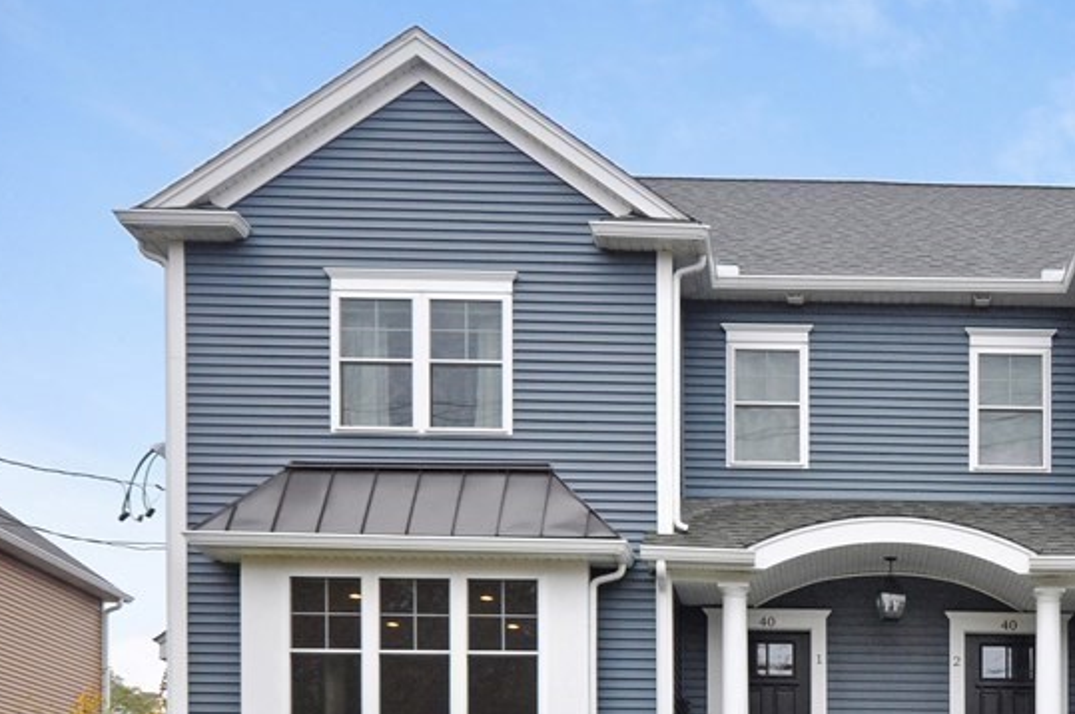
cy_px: 626
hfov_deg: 33.8
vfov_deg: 23.2
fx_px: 1700
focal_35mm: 57
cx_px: 896
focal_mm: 20
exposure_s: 1/250
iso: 500
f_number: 5.6
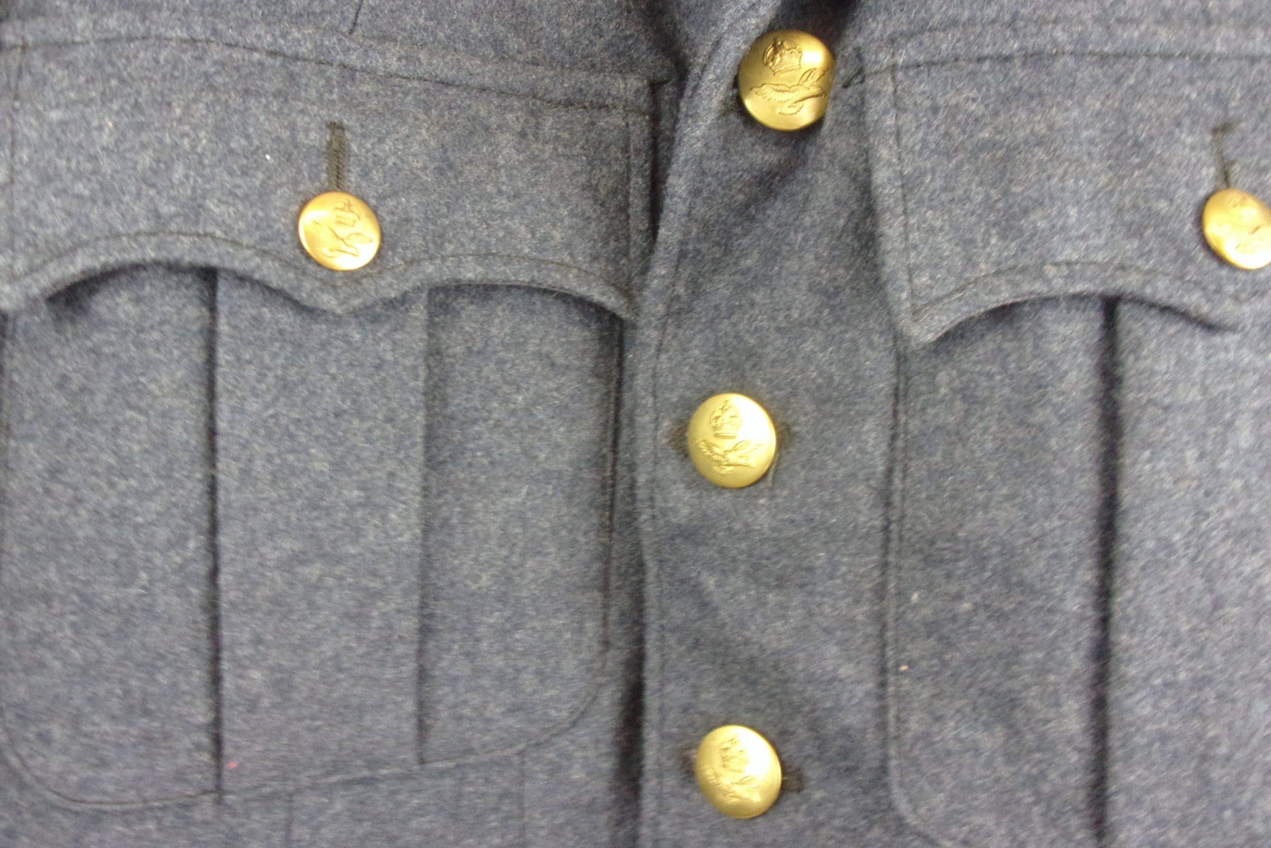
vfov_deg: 43.6
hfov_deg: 61.9
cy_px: 416
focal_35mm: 30
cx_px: 623
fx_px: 1059
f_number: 3.9
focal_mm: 5.1
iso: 400
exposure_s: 1/23
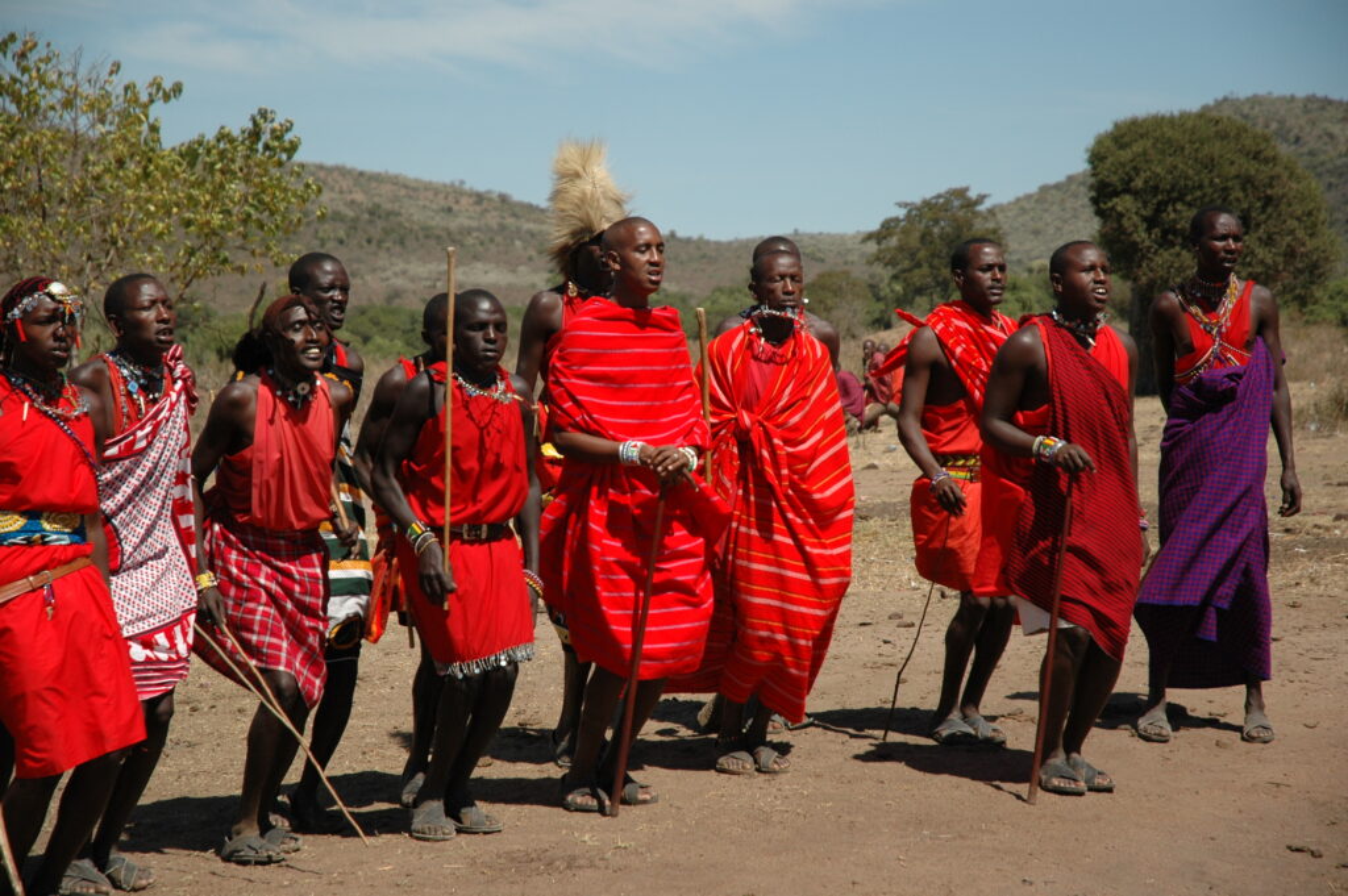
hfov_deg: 19.5
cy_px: 448
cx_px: 674
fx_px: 3928
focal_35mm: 105
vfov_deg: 13.0
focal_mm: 70
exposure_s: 1/1600
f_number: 4.5
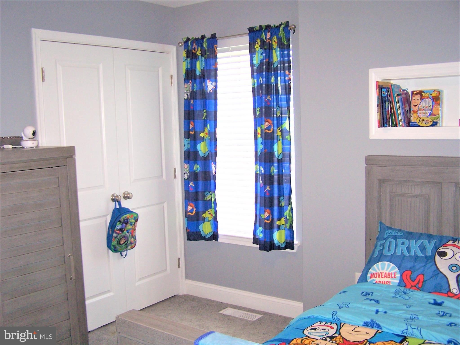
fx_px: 505
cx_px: 230
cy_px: 172
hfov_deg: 49.0
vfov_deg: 37.7
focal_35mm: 38
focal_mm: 6.3
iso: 140
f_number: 2.8
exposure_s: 1/60
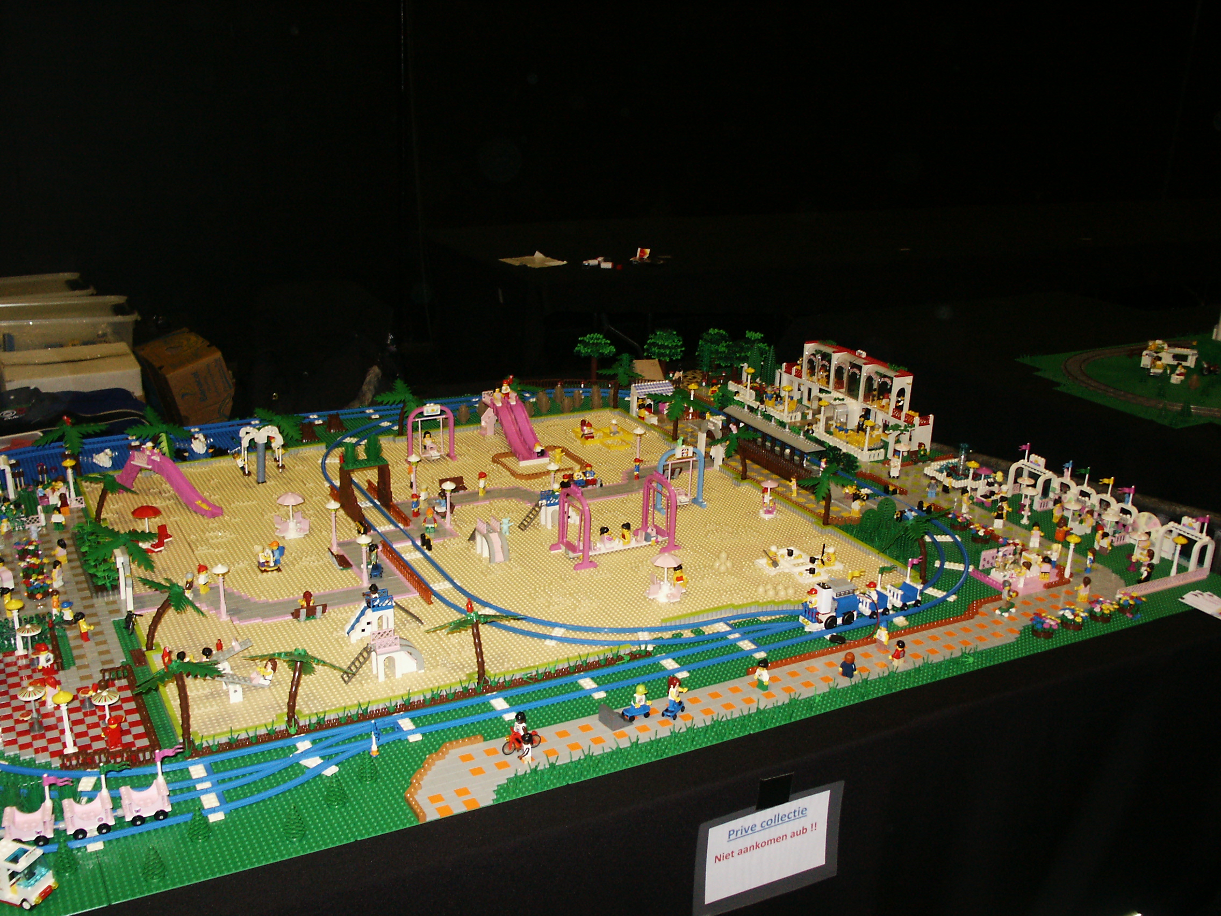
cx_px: 610
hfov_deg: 52.6
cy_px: 458
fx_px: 1235
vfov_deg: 40.7
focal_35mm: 35
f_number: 3
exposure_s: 1/45
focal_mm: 7.2
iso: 200
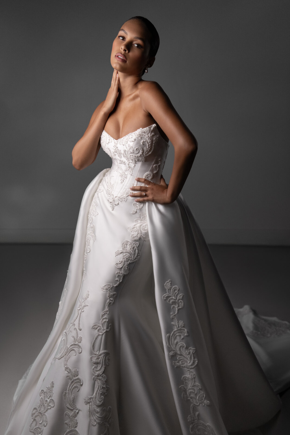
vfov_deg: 43.6
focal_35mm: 45
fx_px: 544
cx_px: 143
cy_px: 214
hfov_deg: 29.9
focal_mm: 44
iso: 800
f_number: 2.8
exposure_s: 1/4000
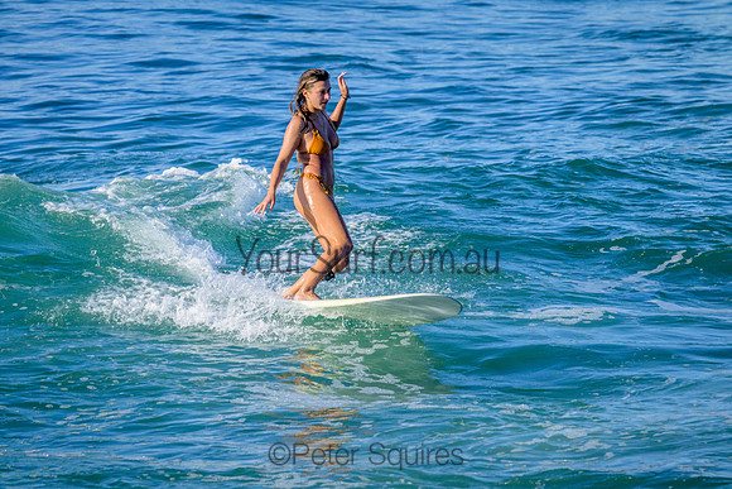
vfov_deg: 3.0
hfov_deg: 4.5
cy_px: 244
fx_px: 9355
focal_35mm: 460
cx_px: 366
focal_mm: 460
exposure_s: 1/2000
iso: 900
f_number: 10
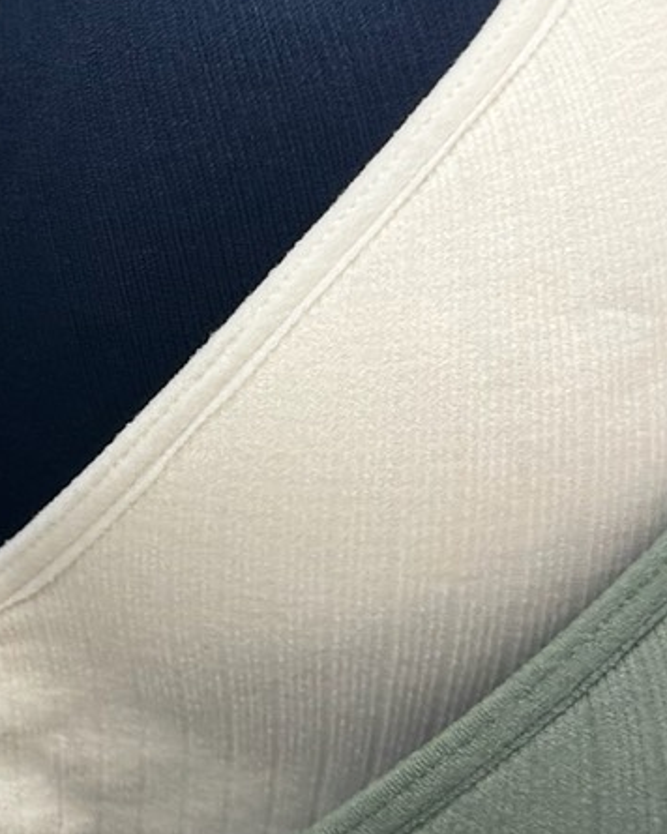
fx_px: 2492
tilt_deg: -14.1
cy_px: 330
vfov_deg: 19.0
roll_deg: -0.4
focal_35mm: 101
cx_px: -170
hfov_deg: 14.7
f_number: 1.78
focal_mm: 6.76
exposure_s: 1/100
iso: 200
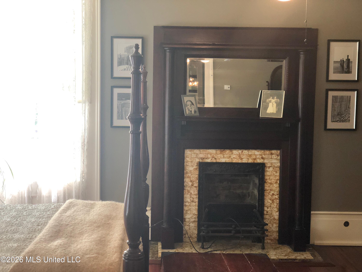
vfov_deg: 28.0
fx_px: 544
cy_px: 136
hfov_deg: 36.8
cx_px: 181
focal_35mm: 52
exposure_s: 1/60
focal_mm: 6
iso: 80
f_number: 2.4
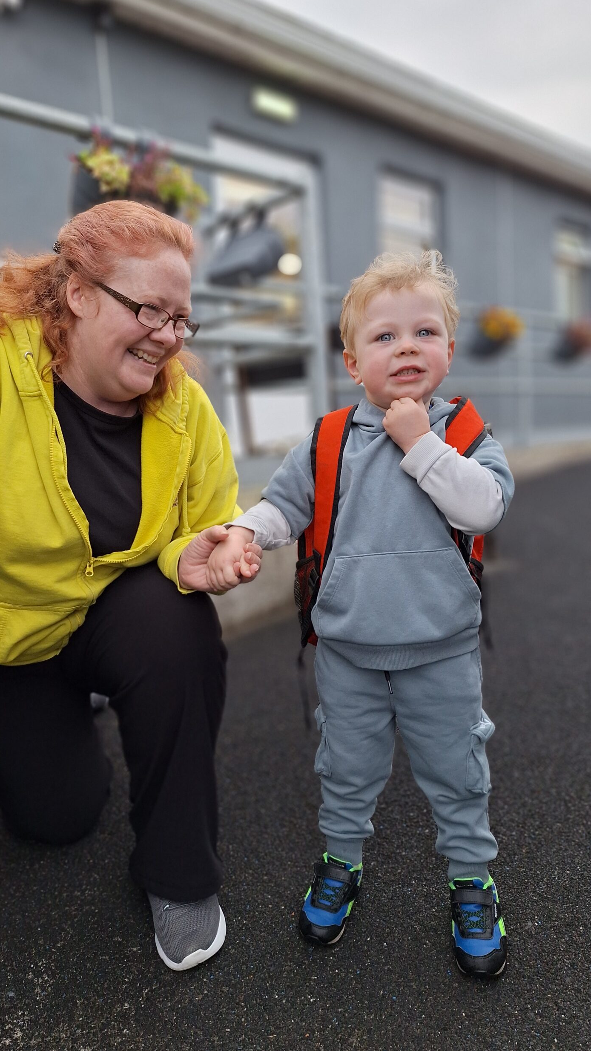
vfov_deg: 71.9
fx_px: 724
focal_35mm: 26
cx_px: 251
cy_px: 518
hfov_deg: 44.3
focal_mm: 5.54
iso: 40
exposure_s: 1/155
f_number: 1.8
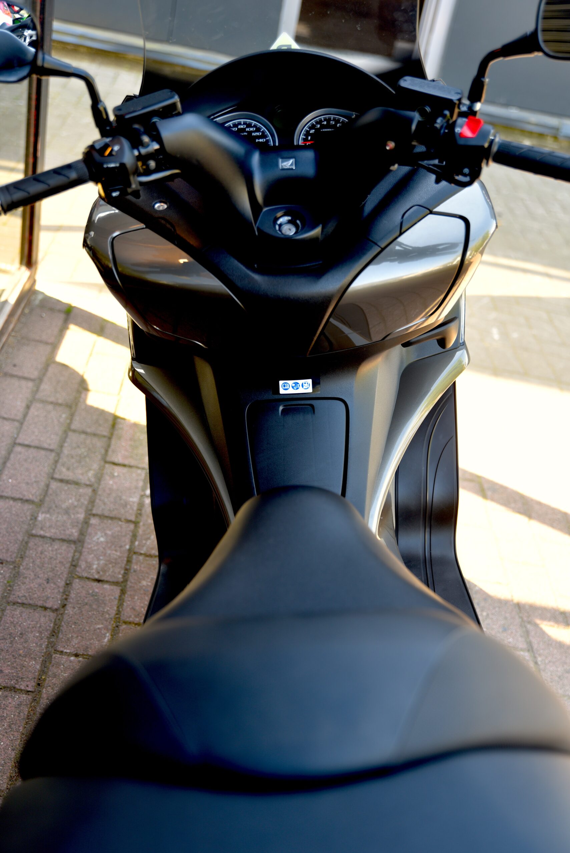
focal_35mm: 46
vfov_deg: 42.7
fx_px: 1091
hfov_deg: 29.3
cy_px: 426
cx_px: 285
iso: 100
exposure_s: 1/60
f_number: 2.8
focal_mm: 46
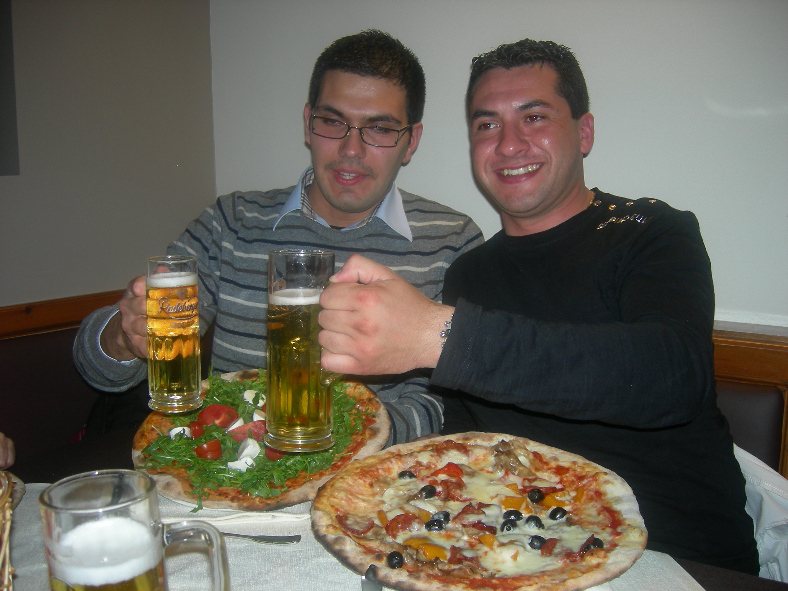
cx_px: 394
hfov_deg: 51.4
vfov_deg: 39.7
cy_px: 296
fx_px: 820
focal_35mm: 36
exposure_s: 1/60.1
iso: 64
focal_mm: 7.5
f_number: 2.7
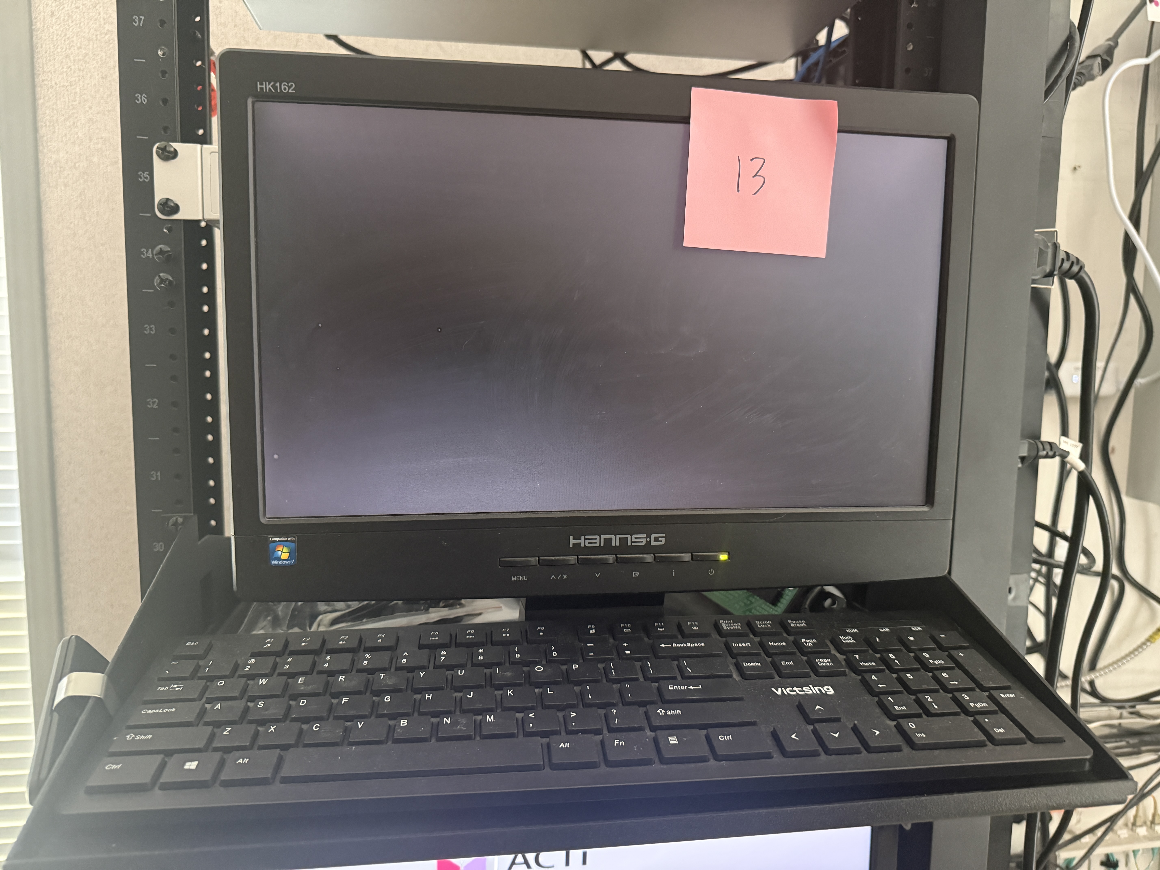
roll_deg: -0.7
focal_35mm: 24
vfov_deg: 56.8
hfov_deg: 71.6
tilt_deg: -5.3
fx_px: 804
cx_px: 580
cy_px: 435
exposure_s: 1/38
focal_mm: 6.76
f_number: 1.78
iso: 1000
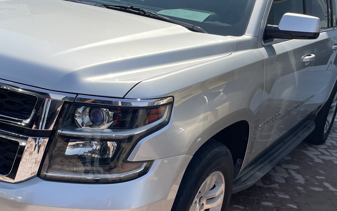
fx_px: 432
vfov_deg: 27.4
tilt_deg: -16.6
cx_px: 132
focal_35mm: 47
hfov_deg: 42.4
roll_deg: -8.3
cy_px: 113
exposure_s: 1/3610
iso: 32
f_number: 1.6
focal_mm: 4.2
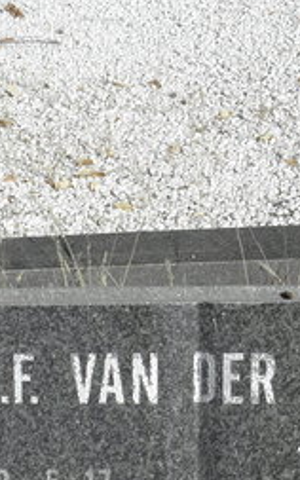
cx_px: 84
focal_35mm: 87
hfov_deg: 15.0
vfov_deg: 23.3
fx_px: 1139
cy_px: 417
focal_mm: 4.6
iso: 64
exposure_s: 1/400
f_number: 5.6
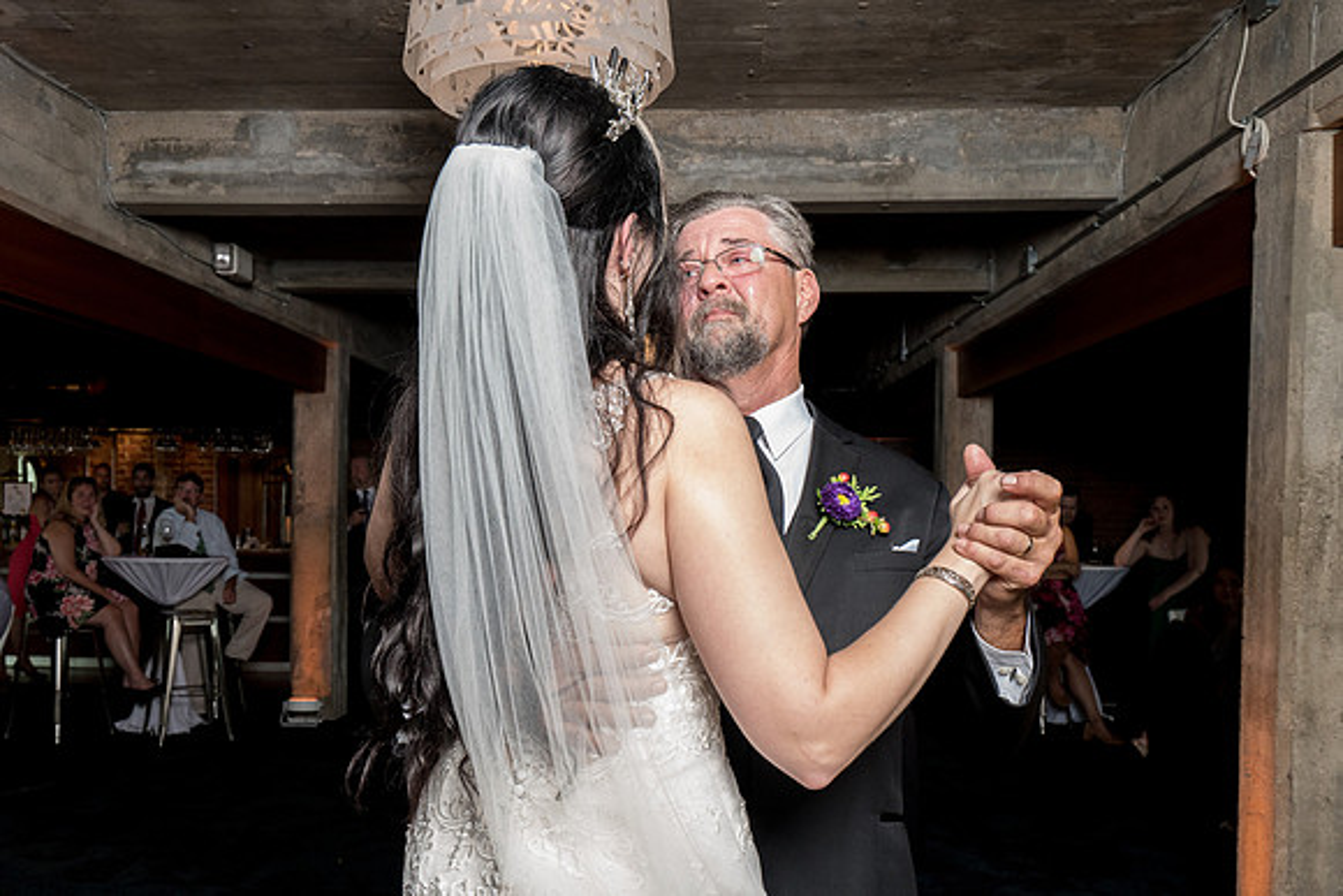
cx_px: 597
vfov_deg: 38.5
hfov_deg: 55.4
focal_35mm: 34
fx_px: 1276
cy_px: 547
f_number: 5.6
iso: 2000
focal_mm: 26
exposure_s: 1/200
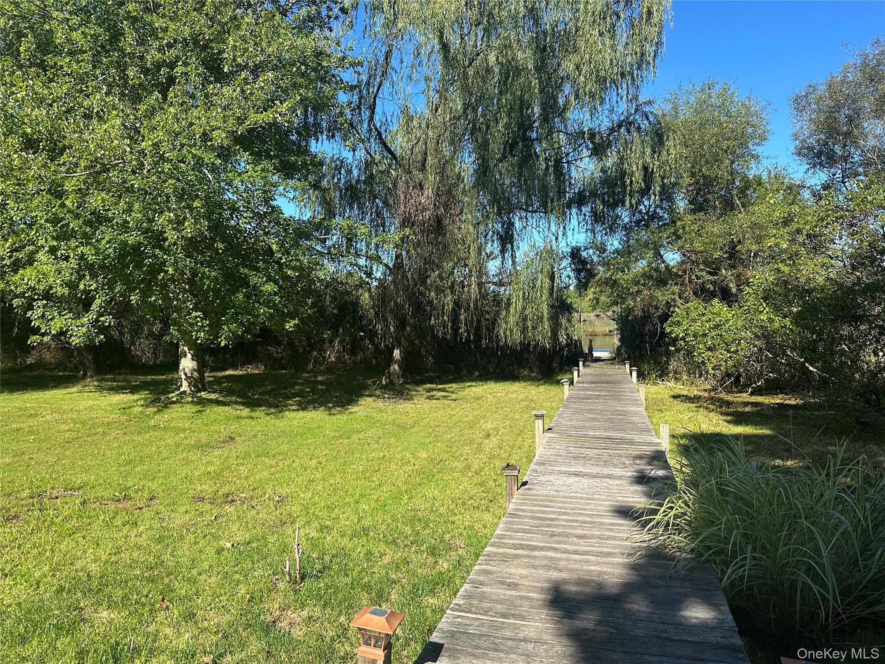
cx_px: 442
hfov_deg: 71.6
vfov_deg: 56.8
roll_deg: +0.8
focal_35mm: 24
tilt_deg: +0.1
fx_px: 614
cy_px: 332
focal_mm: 6.86
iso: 80
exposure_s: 1/2203
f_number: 1.78
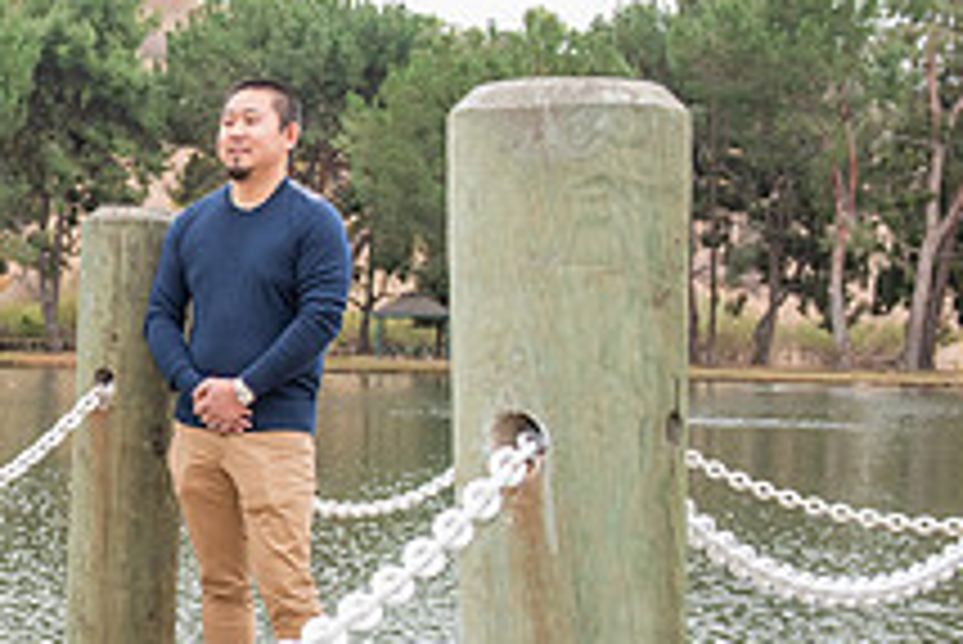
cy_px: 444
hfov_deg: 20.7
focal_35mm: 95
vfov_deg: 14.4
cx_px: -4
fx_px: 2543
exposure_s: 1/125
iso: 500
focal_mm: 35
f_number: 5
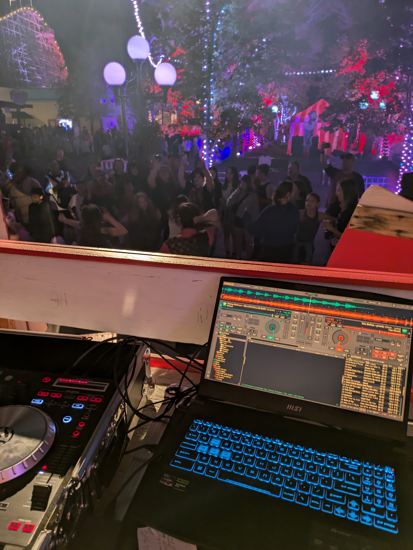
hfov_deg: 54.9
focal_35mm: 25
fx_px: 397
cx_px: 206
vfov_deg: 69.4
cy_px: 275
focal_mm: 5.43
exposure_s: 1/30
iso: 162
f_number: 1.89
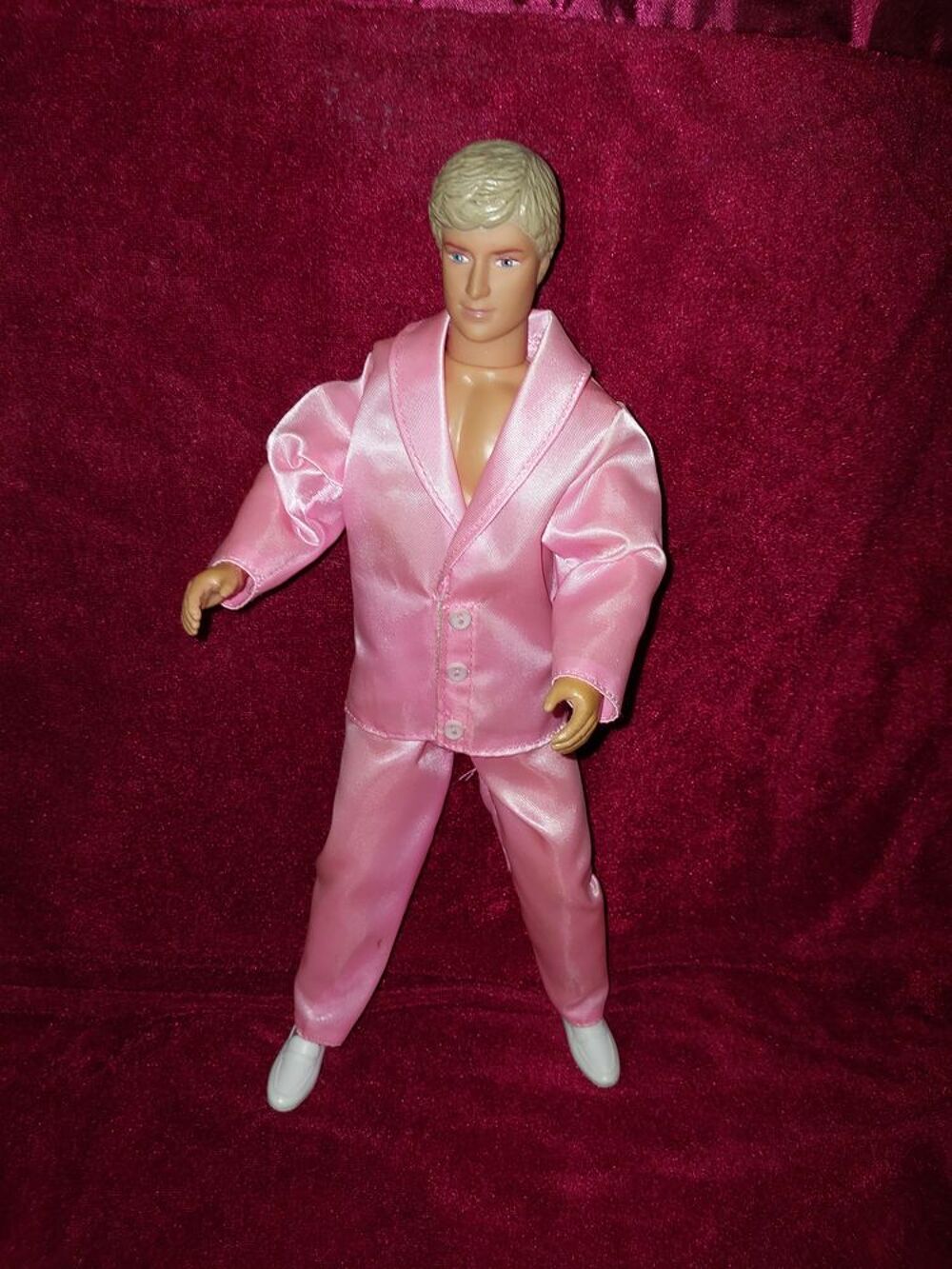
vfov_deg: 60.0
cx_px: 476
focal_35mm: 30
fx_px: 1100
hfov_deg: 46.8
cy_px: 634
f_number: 1.8
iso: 50
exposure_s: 1/50
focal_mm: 4.6
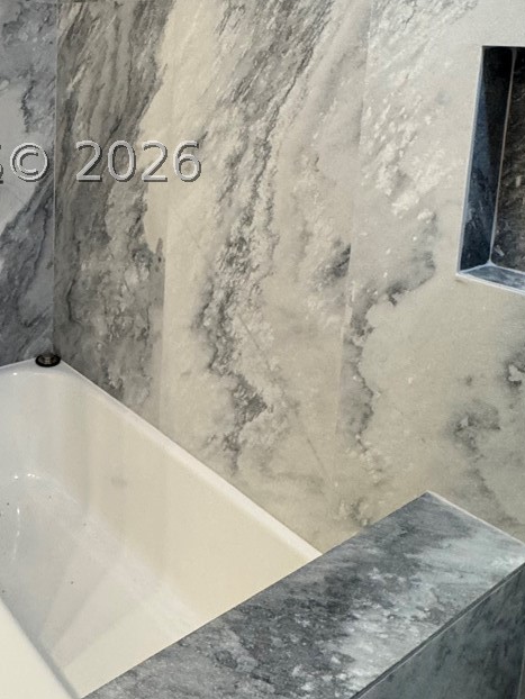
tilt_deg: -8.8
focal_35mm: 36
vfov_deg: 49.0
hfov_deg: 38.7
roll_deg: -1.0
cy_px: 162
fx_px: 727
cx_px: 135
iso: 200
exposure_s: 1/120
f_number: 2.2
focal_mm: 2.22
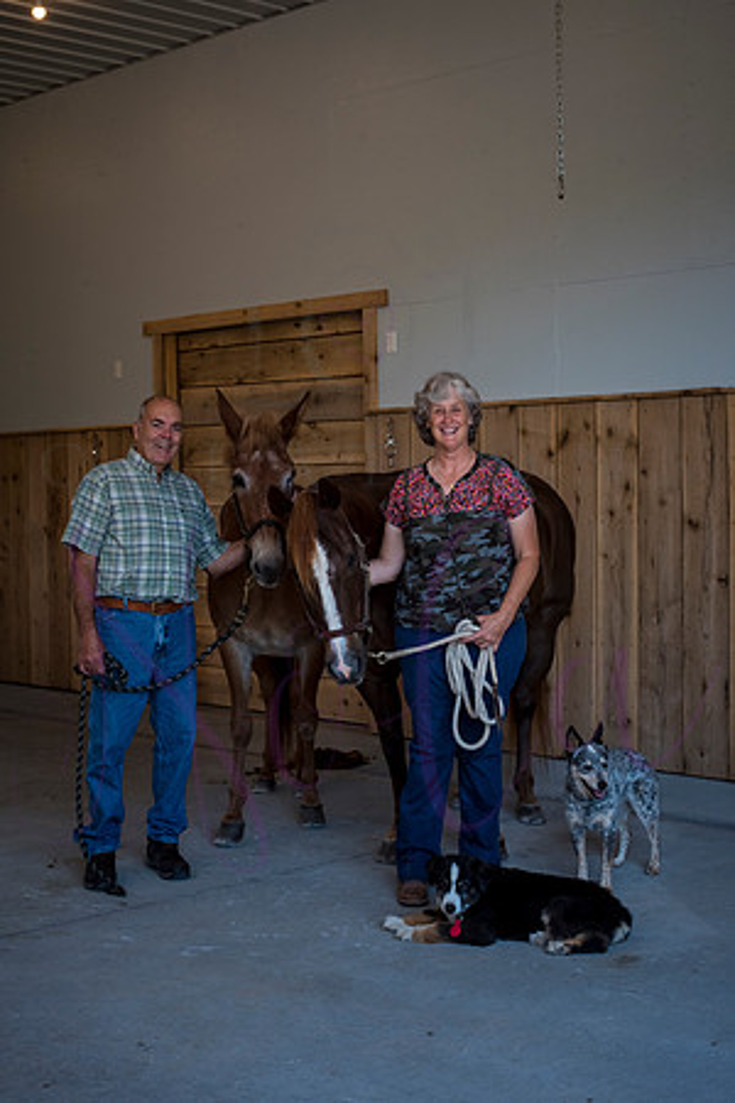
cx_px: 368
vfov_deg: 39.6
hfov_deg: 27.0
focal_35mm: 50
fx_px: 1531
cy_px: 552
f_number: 9
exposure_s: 1/160
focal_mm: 50
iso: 400
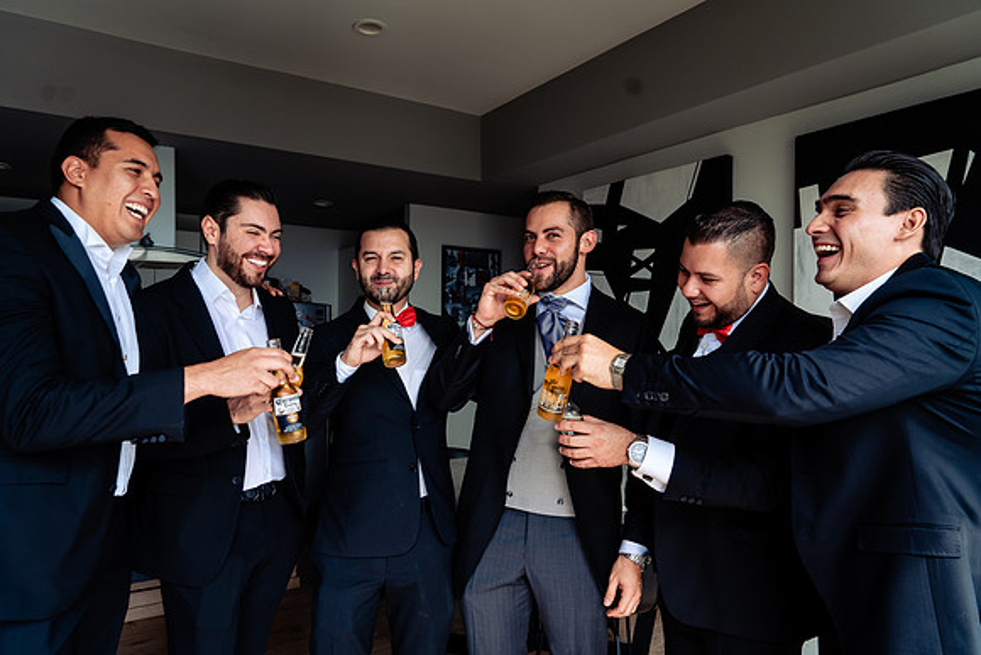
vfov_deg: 53.2
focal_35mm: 24
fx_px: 654
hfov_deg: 73.7
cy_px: 328
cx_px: 490
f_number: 5
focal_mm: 24
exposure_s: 1/400
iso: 500
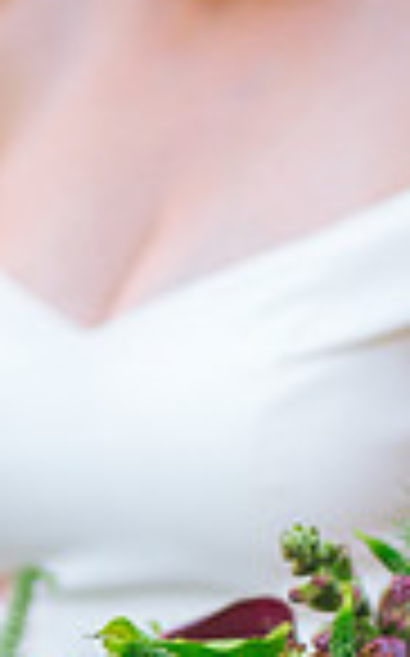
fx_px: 3654
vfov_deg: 10.1
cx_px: 381
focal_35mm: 204
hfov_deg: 6.4
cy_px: 873
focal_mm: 65
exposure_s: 1/250
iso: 500
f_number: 3.2
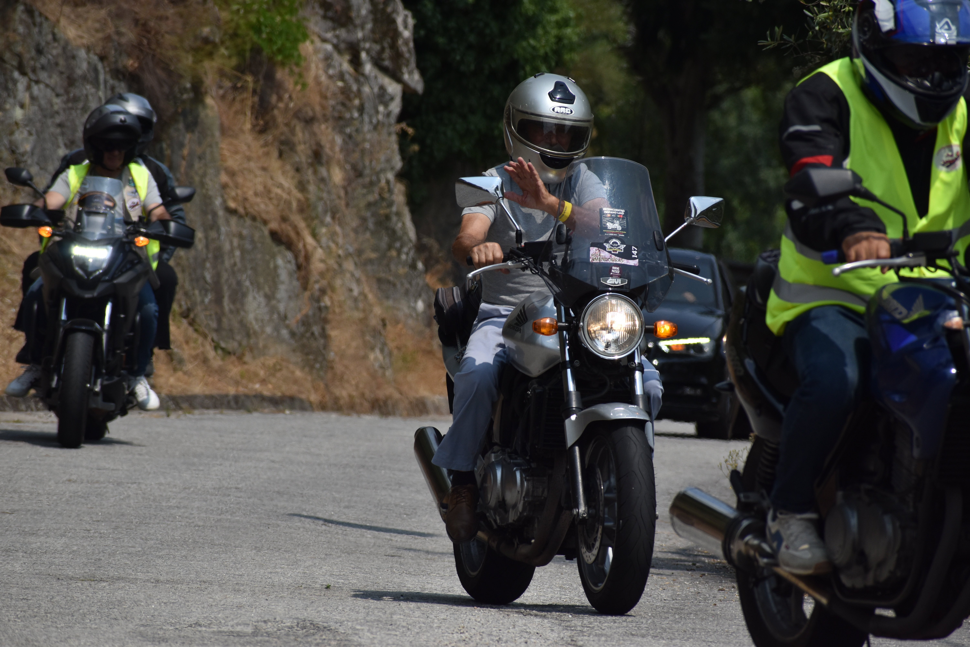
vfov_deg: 4.4
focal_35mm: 315
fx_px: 8487
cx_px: 485
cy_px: 324
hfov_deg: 6.5
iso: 250
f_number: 8
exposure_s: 1/2000
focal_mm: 210
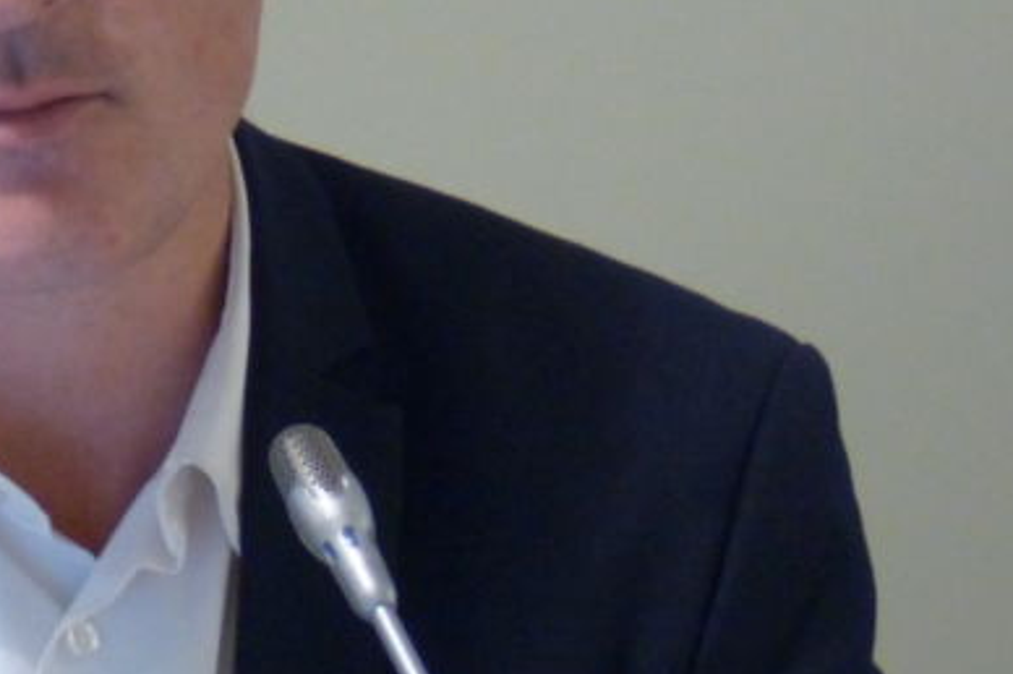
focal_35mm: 1599
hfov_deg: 1.3
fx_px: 44955
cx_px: -188
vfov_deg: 0.9
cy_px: 73
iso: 400
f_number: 2.8
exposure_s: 1/40
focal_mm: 107.3
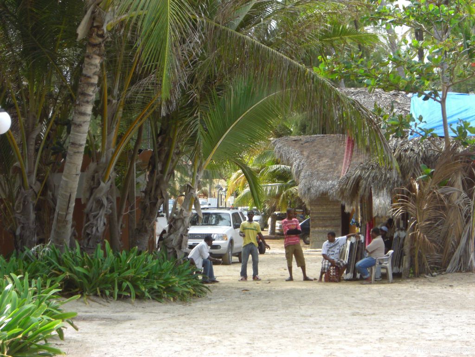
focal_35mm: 114
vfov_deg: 13.0
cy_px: 178
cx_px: 238
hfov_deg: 17.3
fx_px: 1564
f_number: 5.2
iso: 200
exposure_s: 1/160
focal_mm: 18.6
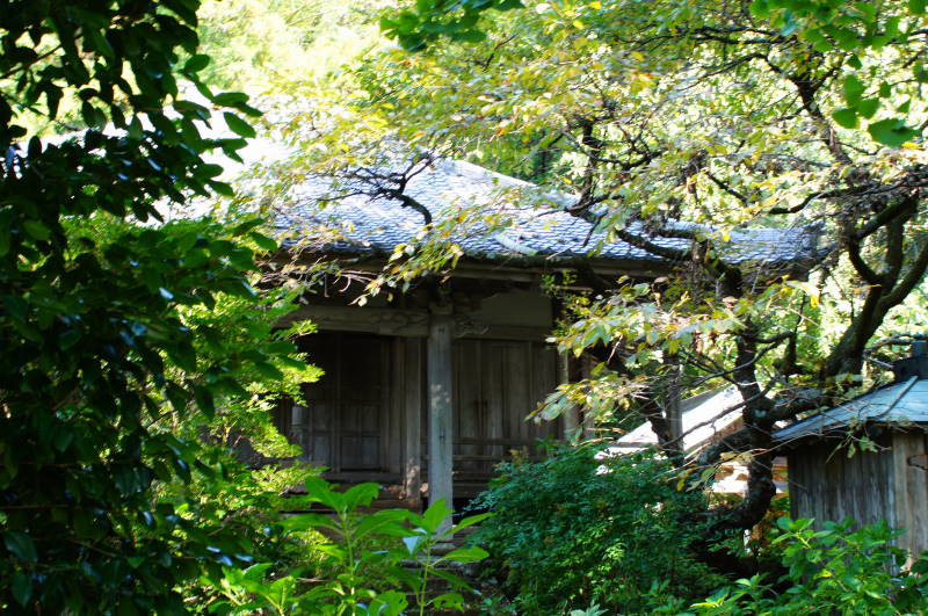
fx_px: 1081
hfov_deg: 46.5
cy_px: 308
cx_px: 464
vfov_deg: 31.8
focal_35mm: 42
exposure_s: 1/10
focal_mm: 28
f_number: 7.1
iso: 100
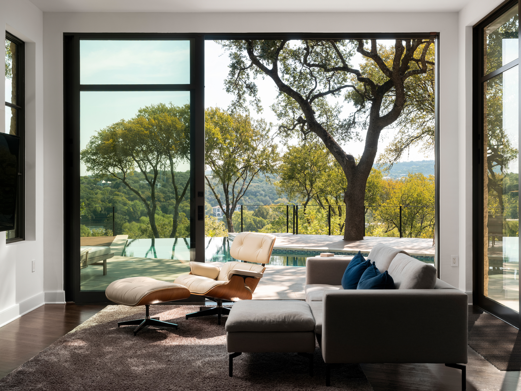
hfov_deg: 47.9
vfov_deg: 36.8
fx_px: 587
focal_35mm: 39
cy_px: 196
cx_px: 260
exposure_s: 1/10
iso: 320
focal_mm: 48.8
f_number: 16
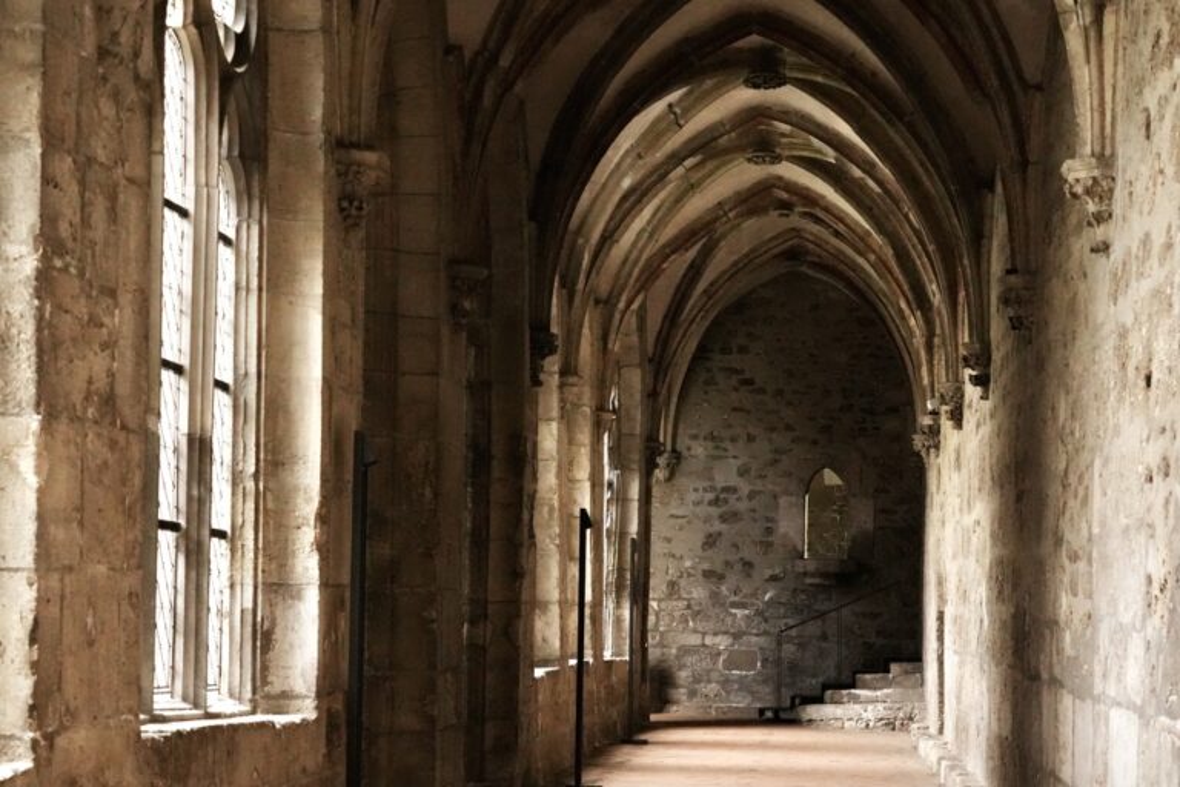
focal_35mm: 60
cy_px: 394
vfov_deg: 22.6
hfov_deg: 33.4
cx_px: 590
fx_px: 1967
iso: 12800
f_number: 5.6
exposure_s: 1/800
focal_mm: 60
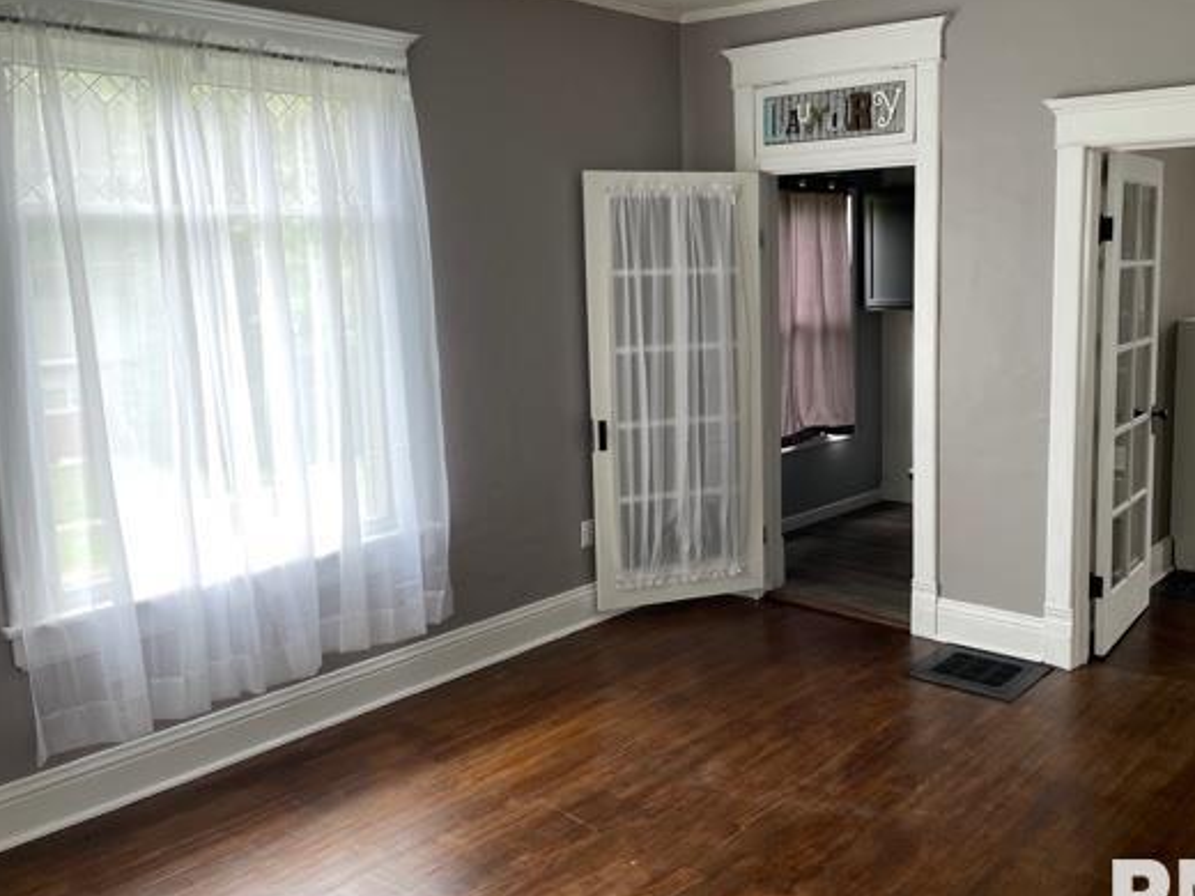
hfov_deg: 56.3
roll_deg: +1.5
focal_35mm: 32
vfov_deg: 44.1
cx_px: 726
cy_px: 425
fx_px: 1105
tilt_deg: -9.0
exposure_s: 1/121
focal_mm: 4.2
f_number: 1.6
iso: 50
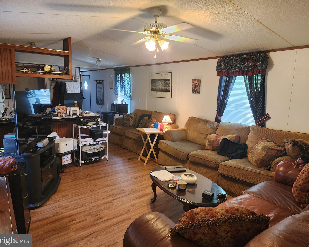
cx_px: 156
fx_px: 219
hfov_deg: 70.3
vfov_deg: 58.8
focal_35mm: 24
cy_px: 124
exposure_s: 1/120
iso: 400
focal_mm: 6.4
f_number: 1.8
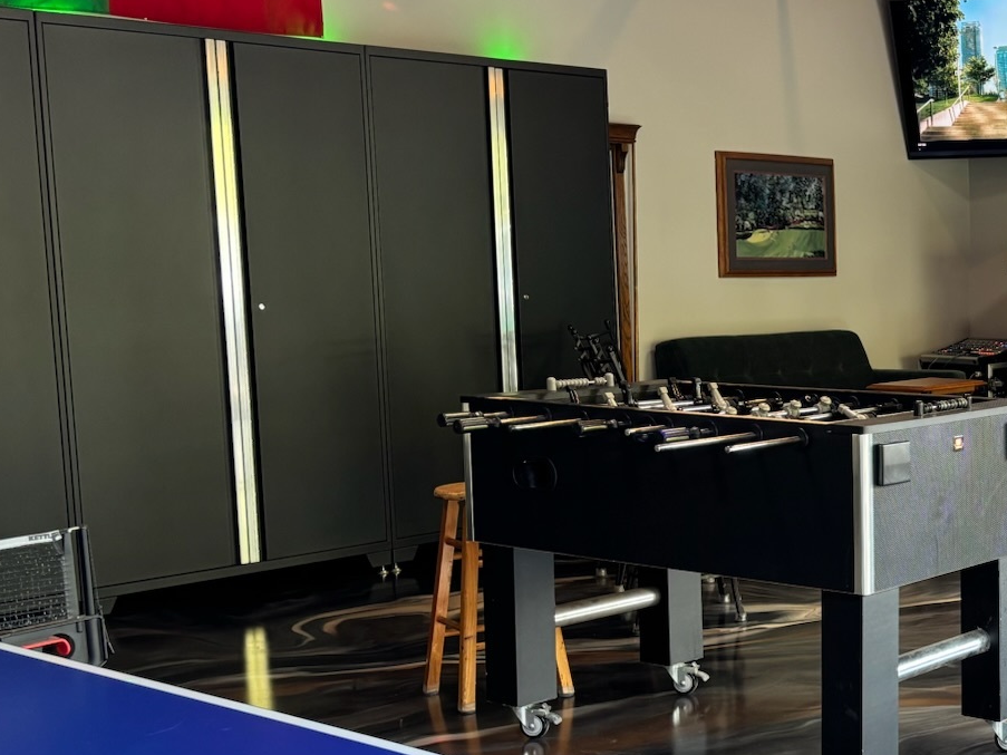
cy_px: 446
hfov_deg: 29.8
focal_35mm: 59
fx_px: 1716
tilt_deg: -7.2
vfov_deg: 24.8
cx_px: 1073
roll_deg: +0.4
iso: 125
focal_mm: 5.96
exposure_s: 1/60
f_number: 1.6
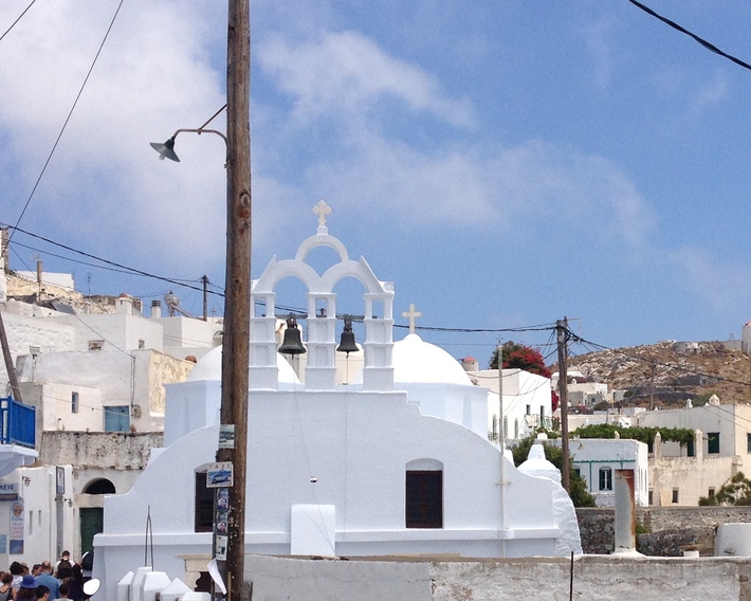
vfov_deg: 19.8
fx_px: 1711
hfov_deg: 24.5
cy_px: 414
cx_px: 544
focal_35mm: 77
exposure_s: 1/3067
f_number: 2.4
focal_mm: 4.28
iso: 50
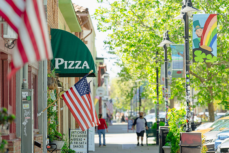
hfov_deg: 10.3
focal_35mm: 200
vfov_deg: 6.9
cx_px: 114
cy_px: 76
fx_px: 1272
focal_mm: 200
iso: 100
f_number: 4.5
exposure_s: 1/200
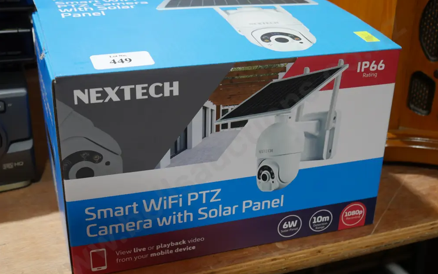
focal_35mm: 52
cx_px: 222
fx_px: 621
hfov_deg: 38.9
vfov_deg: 24.9
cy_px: 157
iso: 640
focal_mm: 24
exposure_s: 1/60
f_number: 5.2
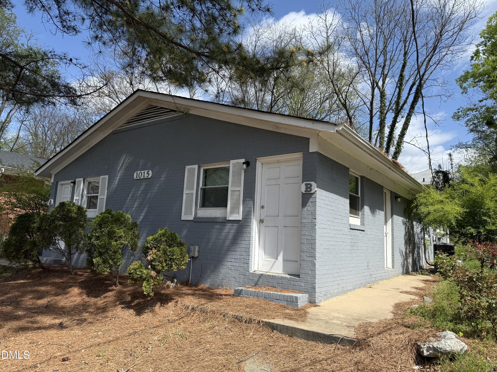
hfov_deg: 71.6
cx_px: 248
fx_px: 345
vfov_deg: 56.8
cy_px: 186
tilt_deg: +6.4
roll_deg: -1.9
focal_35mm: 24
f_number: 1.78
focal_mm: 6.76
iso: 80
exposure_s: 1/3584
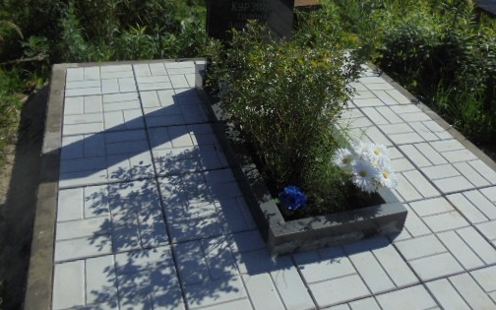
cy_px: 93
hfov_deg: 55.3
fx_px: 473
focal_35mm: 35
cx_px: 266
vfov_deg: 35.8
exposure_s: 1/125
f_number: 11.5
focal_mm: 4.6
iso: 100
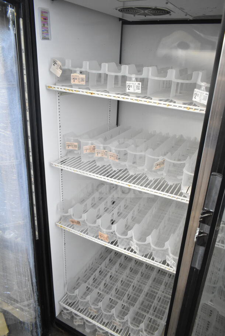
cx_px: 112
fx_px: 253
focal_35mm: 27
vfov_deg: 67.4
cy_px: 168
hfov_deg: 48.0
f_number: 3.5
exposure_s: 1/30
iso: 2200
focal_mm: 18
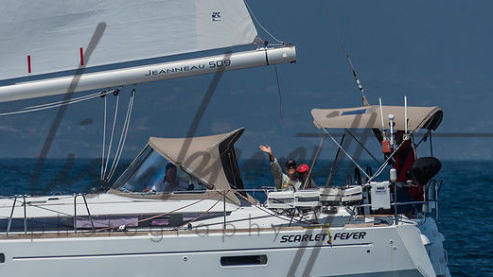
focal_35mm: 650
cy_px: -80
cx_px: 220
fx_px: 8497
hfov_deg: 3.3
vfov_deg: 1.9
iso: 160
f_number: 6.3
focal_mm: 200
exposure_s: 1/640
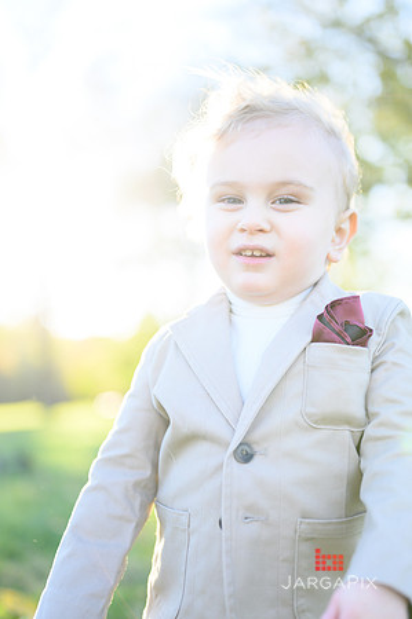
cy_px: 310
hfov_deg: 26.9
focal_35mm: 50
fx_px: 860
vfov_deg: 39.6
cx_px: 206
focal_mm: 50
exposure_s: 1/800
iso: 320
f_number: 2
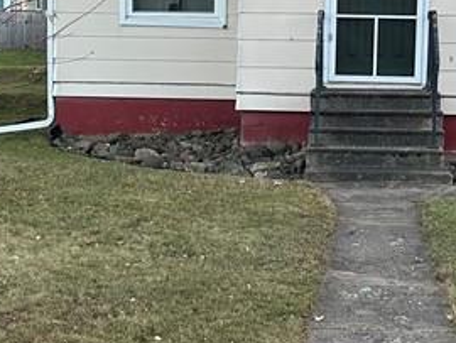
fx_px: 1200
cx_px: 218
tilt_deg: -6.6
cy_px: 162
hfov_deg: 21.5
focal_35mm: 91
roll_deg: -0.8
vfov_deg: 16.3
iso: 100
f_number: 1.78
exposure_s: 1/172
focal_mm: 6.86
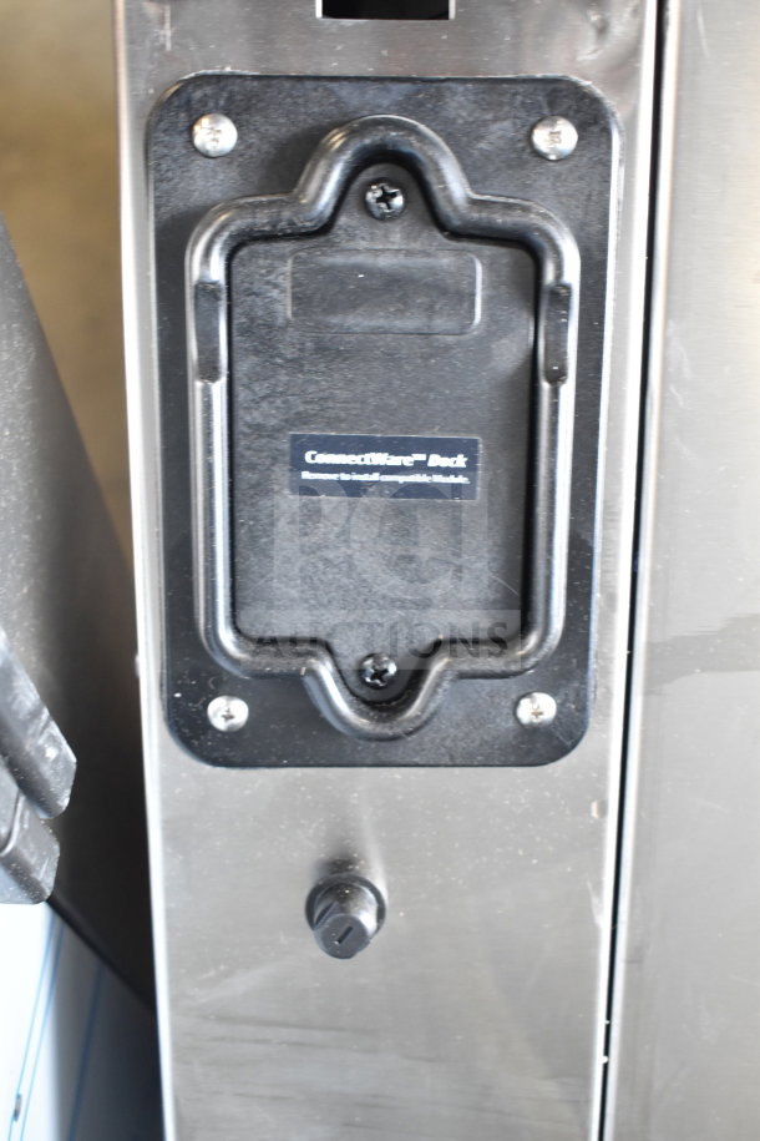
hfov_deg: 33.0
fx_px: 1282
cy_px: 570
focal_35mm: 40
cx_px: 380
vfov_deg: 47.9
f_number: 4
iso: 1600
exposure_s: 1/40
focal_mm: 27
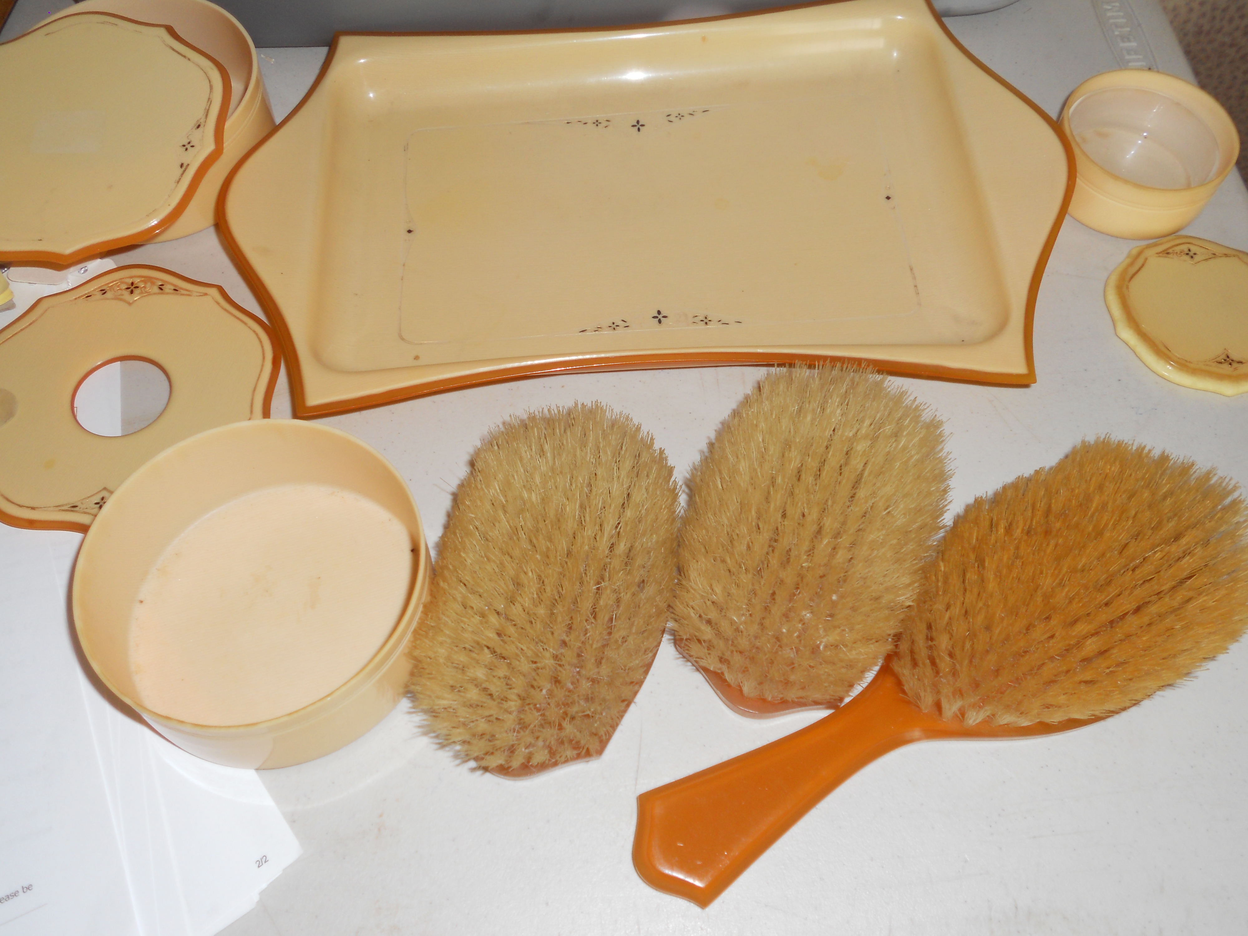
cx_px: 624
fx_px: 1154
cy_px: 468
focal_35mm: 32
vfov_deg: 44.2
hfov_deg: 56.8
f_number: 3.5
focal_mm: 5.8
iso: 80
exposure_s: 1/25
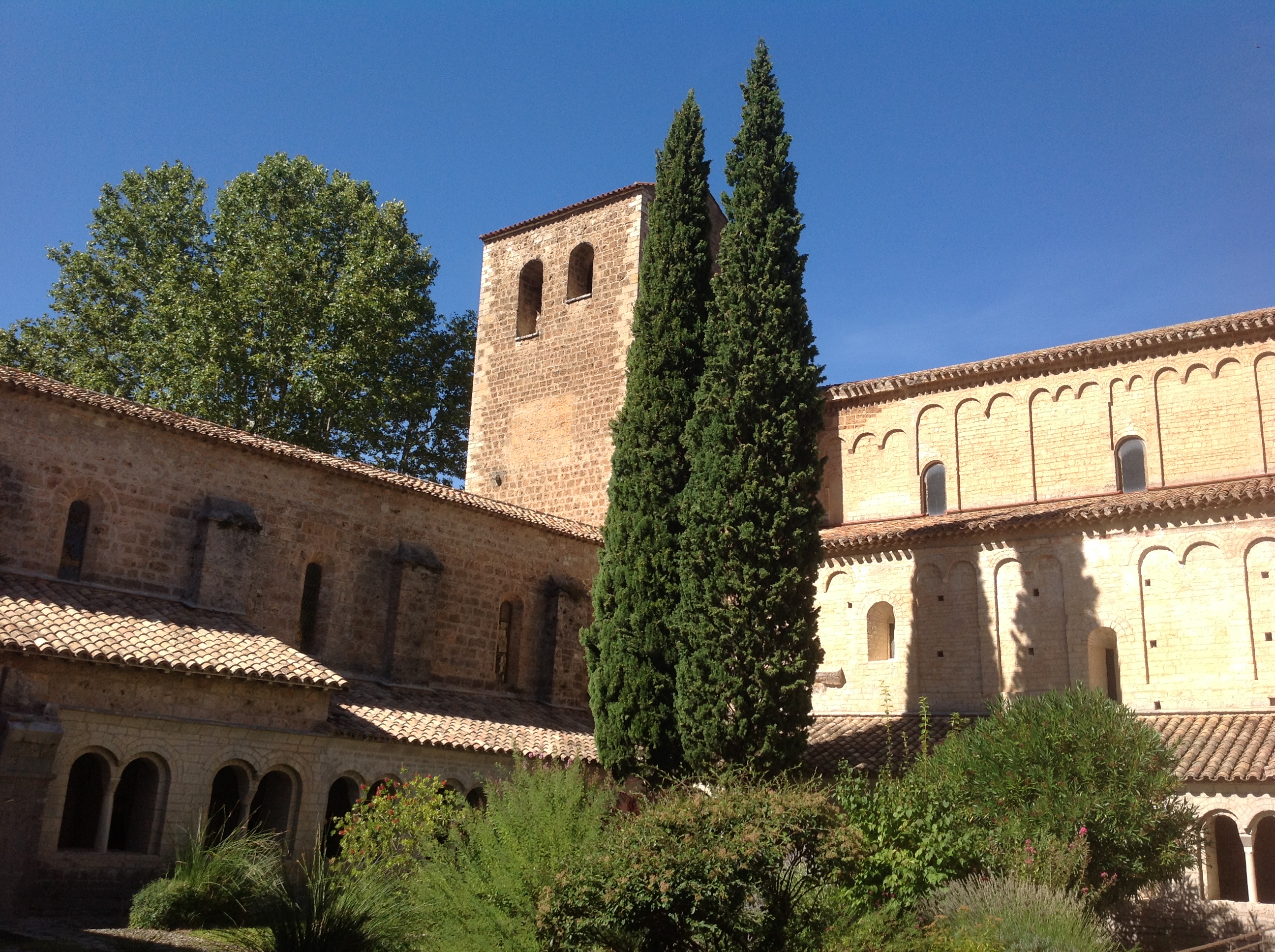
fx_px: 1287
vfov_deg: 40.6
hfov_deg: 52.7
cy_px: 476
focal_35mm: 35
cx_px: 638
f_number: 2.4
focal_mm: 4.28
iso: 50
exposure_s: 1/1314
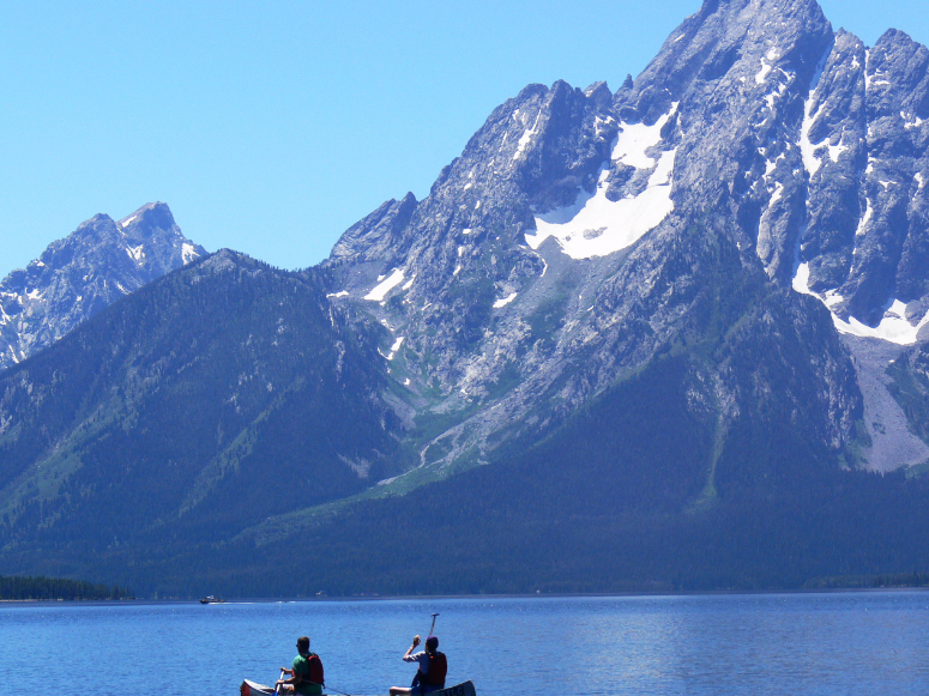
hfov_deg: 12.3
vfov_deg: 9.3
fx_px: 4293
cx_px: 532
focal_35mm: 160
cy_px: 399
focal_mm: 26.2
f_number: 5.6
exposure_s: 1/400
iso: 80
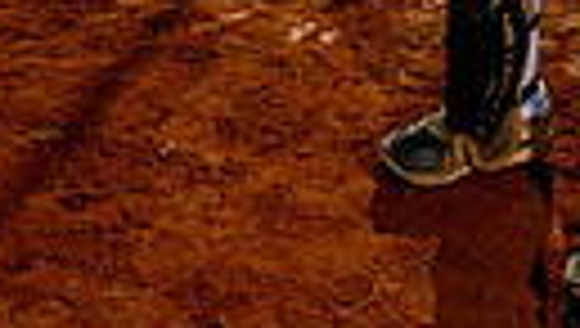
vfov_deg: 10.3
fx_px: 1463
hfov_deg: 21.8
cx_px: 542
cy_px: -557
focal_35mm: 95
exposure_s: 1/320
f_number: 6.3
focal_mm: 26
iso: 50
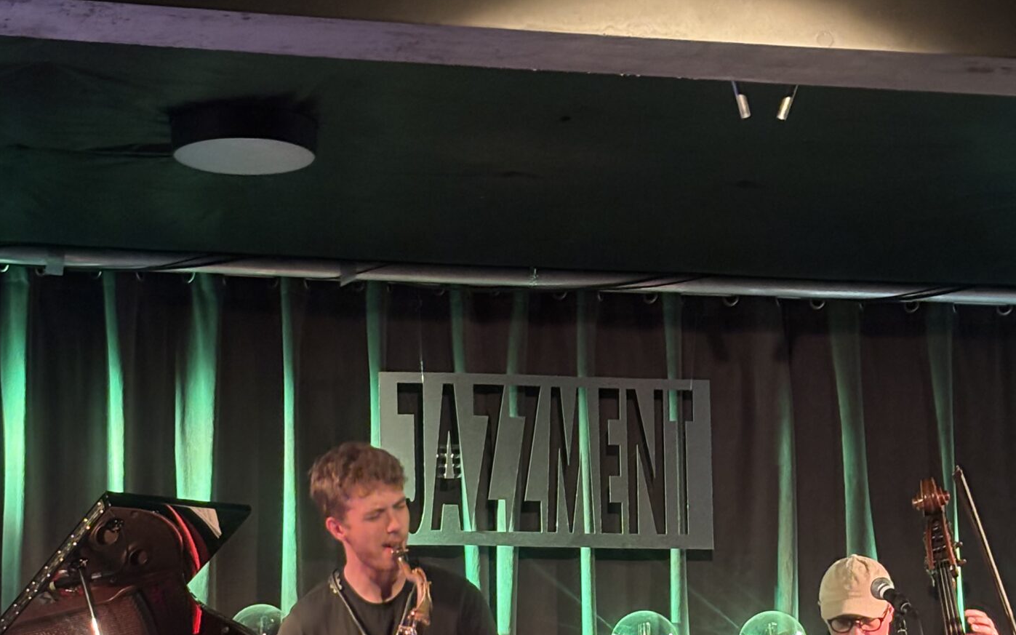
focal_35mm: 101
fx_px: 2797
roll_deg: +0.5
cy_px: 593
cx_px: 347
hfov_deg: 20.5
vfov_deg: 12.8
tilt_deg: +5.4
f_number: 1.6
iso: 320
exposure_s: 1/28
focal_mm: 5.96
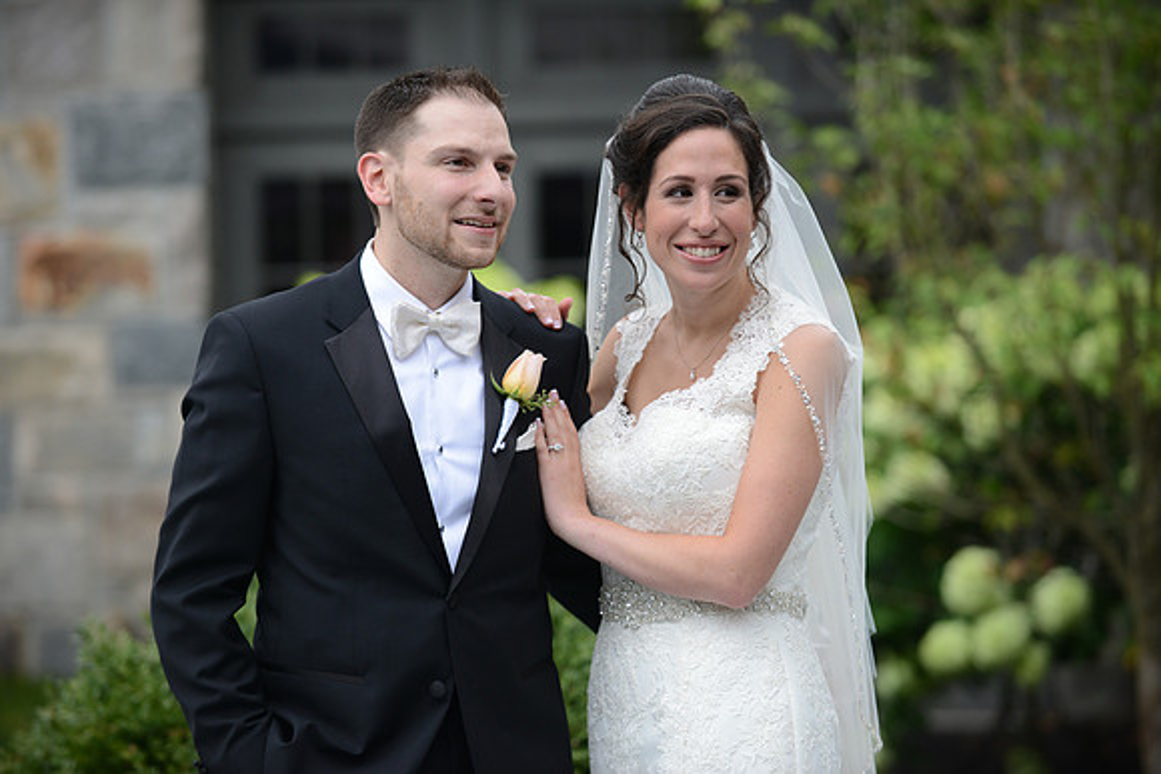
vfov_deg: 8.9
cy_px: 387
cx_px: 580
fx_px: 5000
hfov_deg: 13.2
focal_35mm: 155
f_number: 4
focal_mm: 155
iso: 500
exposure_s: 1/1600
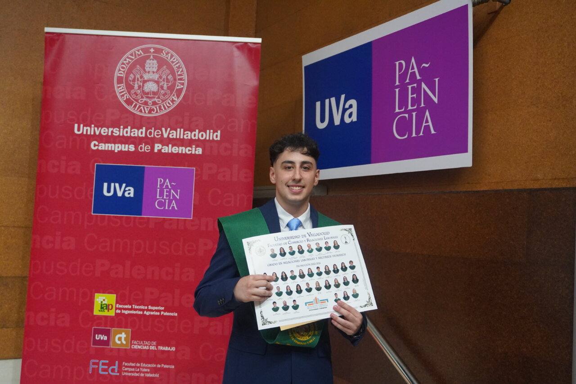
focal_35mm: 38
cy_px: 192
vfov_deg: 35.5
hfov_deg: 51.3
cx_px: 288
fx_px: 600
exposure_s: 1/160
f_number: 4.5
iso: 3200
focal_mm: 25
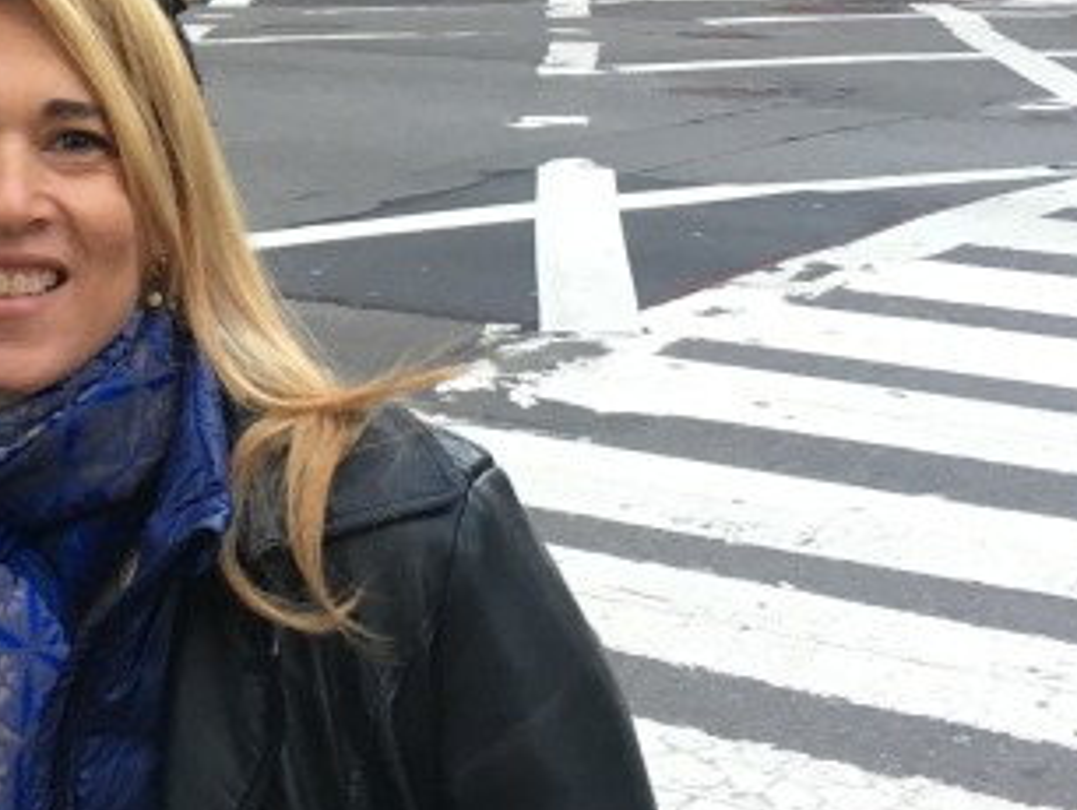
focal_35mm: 97
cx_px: 0
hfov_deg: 19.6
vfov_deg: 14.7
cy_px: -183
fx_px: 3020
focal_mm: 4.15
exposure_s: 1/30
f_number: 2.2
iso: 32
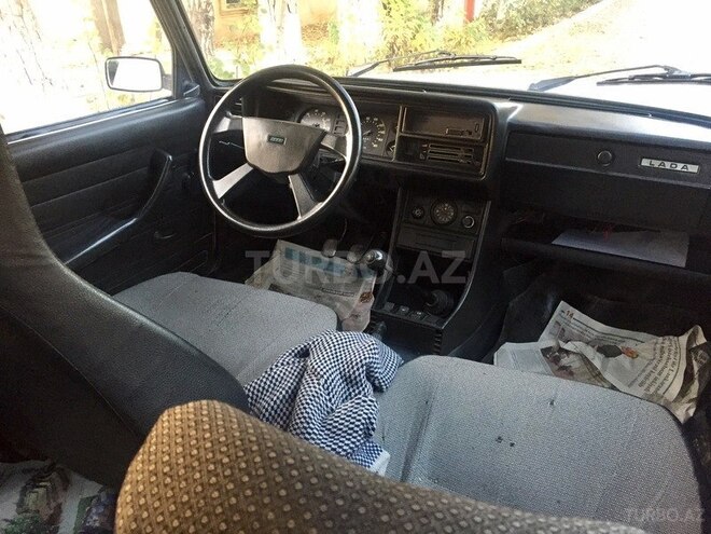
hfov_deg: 61.7
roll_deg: -1.0
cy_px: 267
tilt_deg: -26.7
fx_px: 596
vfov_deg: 48.2
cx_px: 356
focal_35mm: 29
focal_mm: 4.15
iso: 250
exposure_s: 1/25
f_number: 2.2
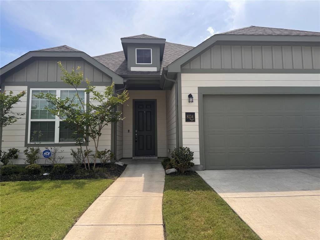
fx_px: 222
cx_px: 160
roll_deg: +0.4
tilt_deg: +4.6
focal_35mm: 24
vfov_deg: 56.8
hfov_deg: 71.6
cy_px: 120
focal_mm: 6.76
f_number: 1.78
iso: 80
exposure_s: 1/4950
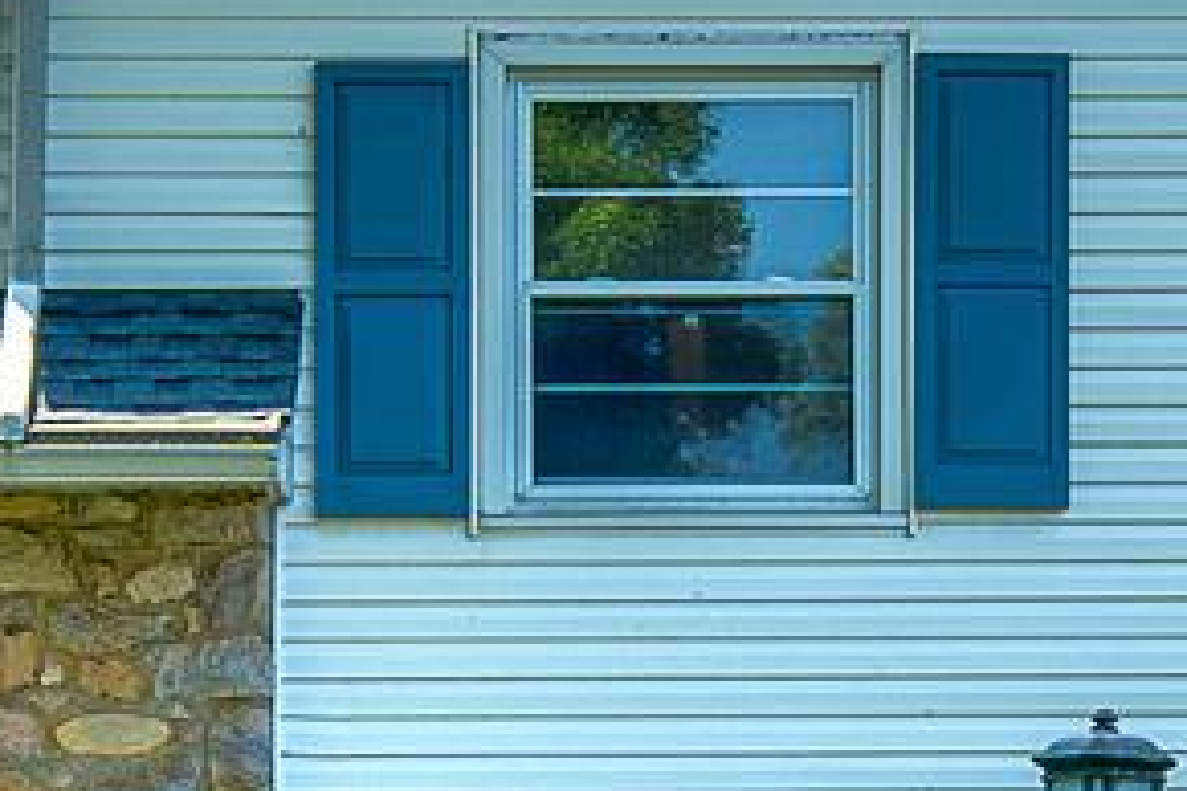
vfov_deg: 8.0
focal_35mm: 169
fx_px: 5572
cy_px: 972
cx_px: 677
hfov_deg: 12.2
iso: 100
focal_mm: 24
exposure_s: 1/160
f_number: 8
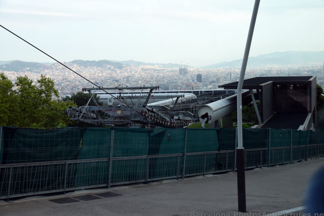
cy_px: 109
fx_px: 441
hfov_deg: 40.3
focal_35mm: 49
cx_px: 163
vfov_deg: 27.5
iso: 400
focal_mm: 32
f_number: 6.3
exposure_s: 1/160
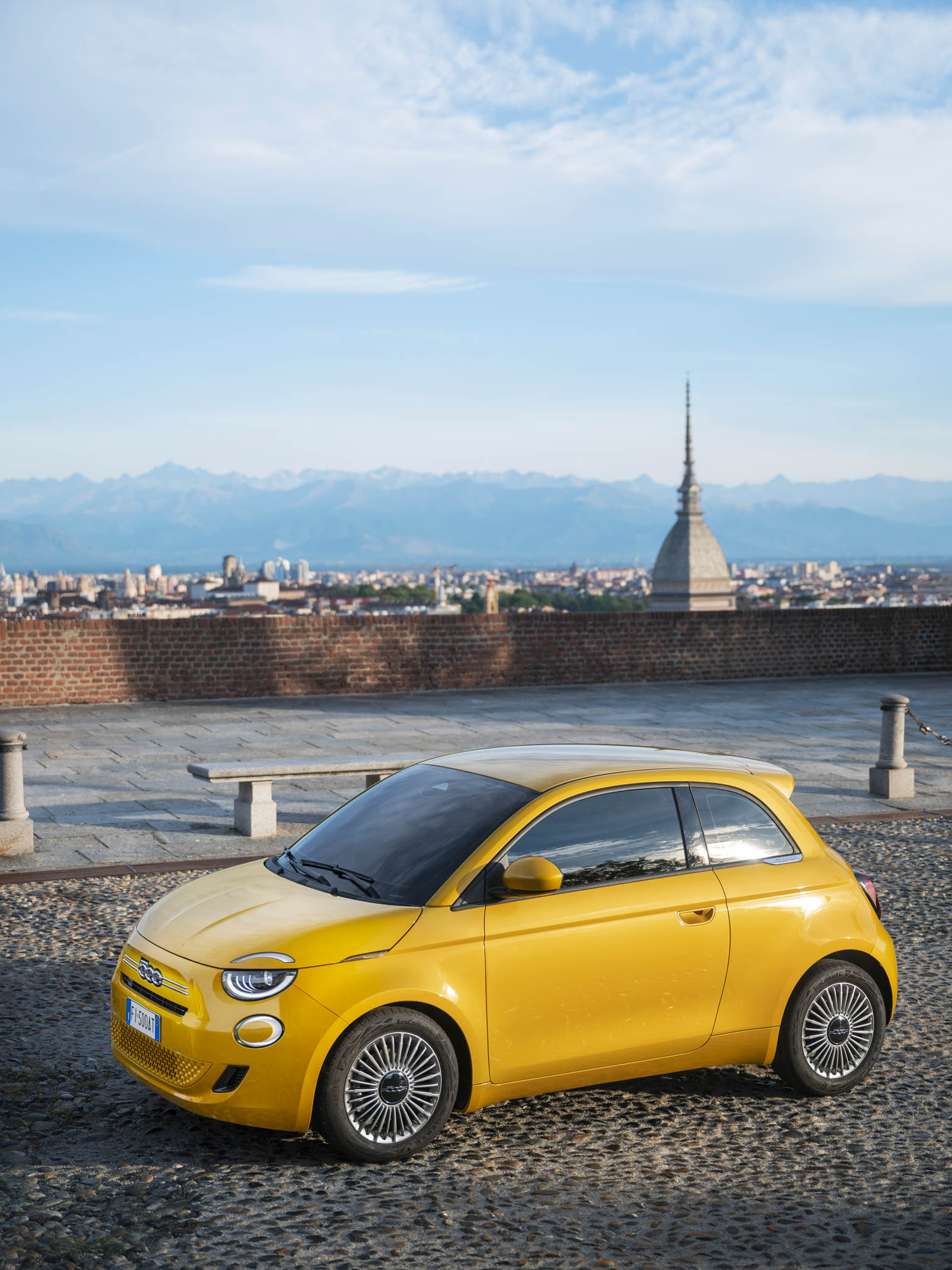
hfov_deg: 28.6
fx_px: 1871
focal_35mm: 51
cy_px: 638
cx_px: 476
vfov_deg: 37.5
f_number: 2.8
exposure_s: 1/640
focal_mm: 47
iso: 100
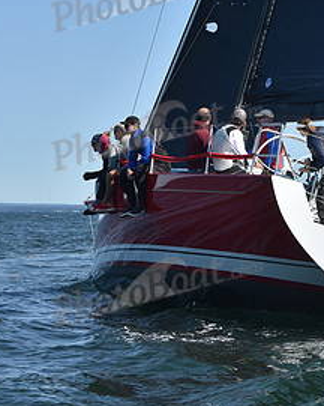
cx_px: 342
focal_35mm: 141
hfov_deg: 10.8
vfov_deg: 13.7
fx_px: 1690
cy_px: 189
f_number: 10
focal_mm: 70
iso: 250
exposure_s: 1/640
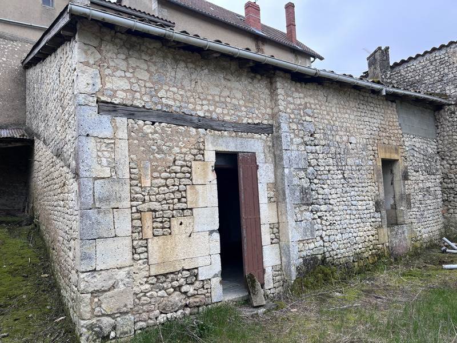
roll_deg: +4.2
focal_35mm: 26
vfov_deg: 53.1
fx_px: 343
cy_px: 172
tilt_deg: +4.0
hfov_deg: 67.3
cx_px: 228
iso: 50
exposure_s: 1/714
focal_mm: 5.1
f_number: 1.6
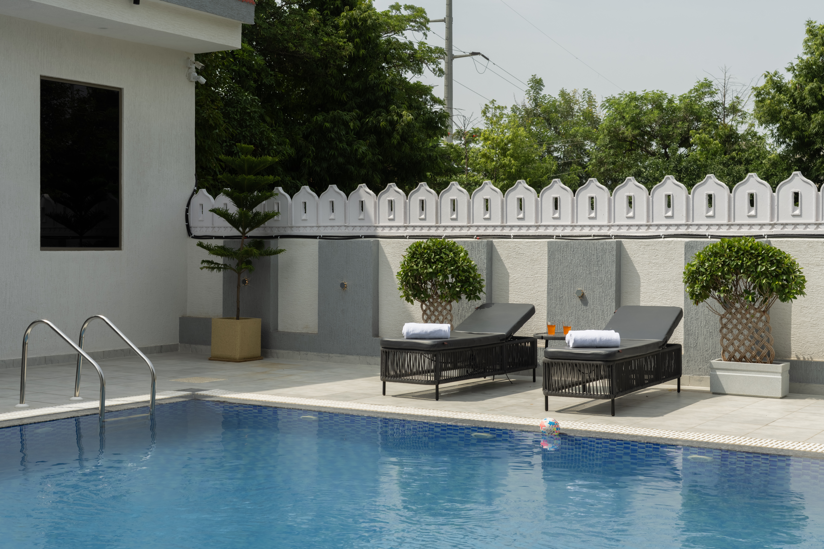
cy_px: 274
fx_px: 1144
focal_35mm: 50
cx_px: 412
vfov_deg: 27.0
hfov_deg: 39.6
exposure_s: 1/1600
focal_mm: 50
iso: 100
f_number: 10
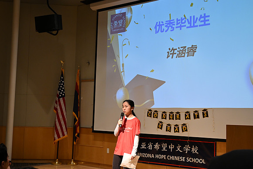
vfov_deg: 26.5
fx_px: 358
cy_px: 84
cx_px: 126
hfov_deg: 38.9
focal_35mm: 51
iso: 2500
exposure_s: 1/60
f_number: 8
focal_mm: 51
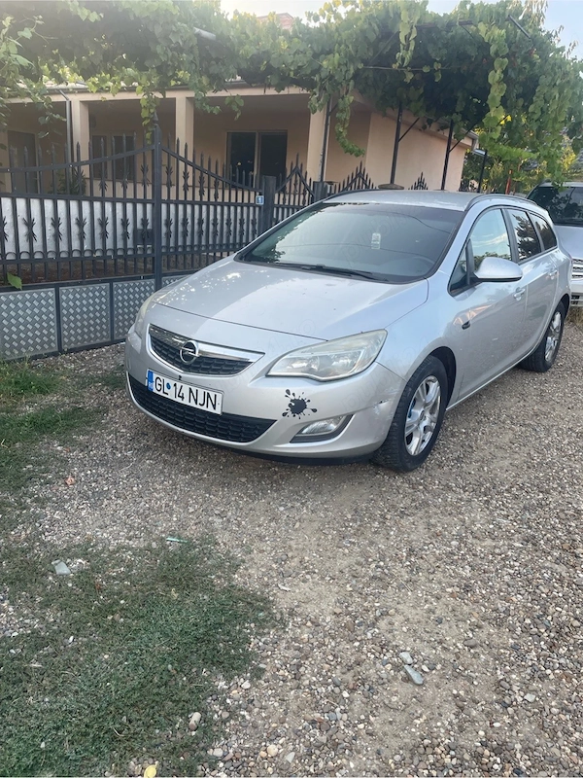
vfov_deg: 67.3
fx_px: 584
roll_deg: -4.5
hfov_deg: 53.1
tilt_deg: -18.1
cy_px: 389
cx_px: 292
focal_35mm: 26
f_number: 1.6
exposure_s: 1/140
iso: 32
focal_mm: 4.2
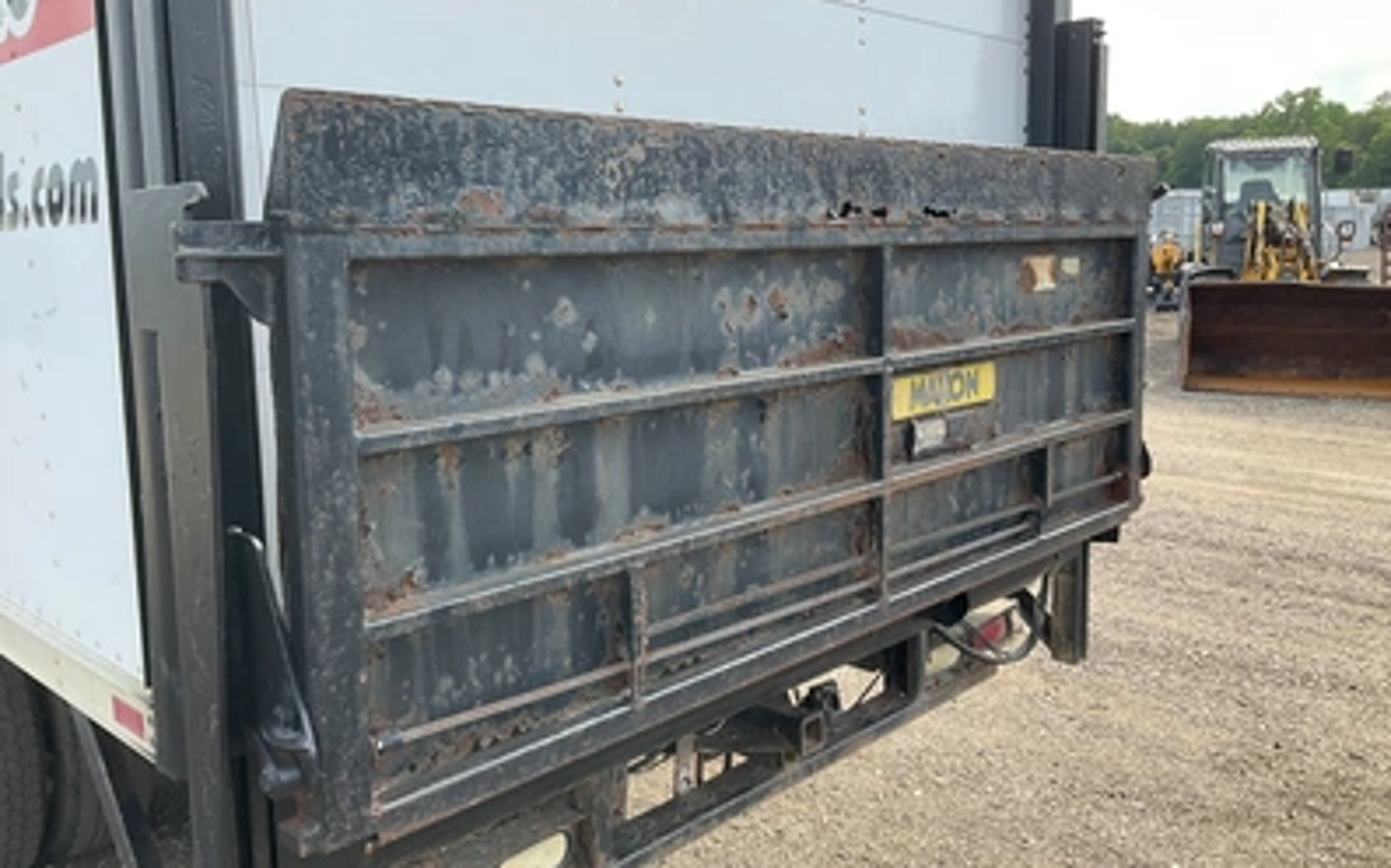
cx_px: 697
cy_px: 392
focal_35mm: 31
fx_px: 1175
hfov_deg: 61.2
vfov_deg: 40.5
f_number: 1.8
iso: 25
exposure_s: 1/412
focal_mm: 3
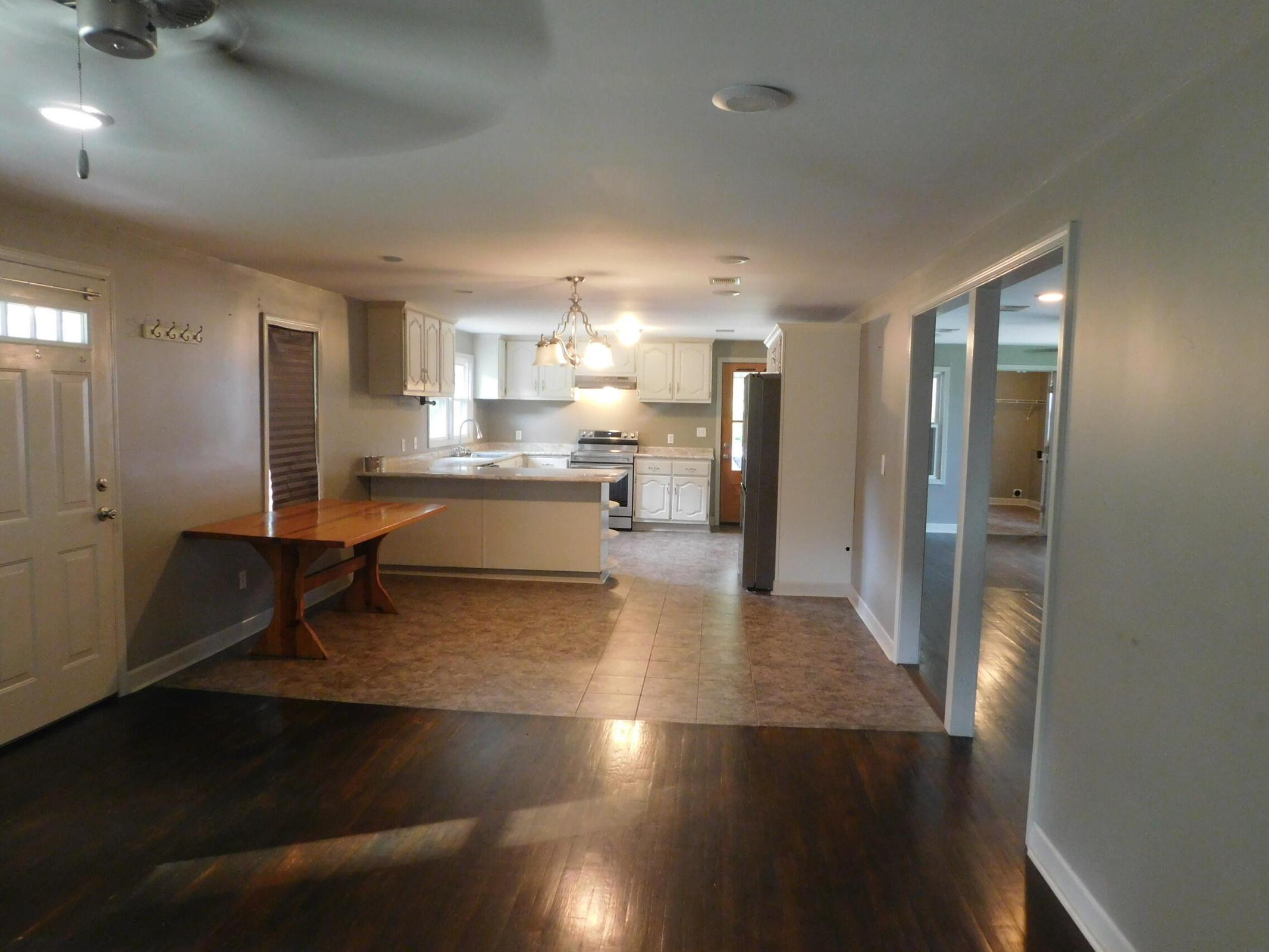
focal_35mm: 23
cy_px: 476
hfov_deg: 73.9
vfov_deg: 58.9
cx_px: 634
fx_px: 843
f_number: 3
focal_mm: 4
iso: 400
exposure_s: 1/15
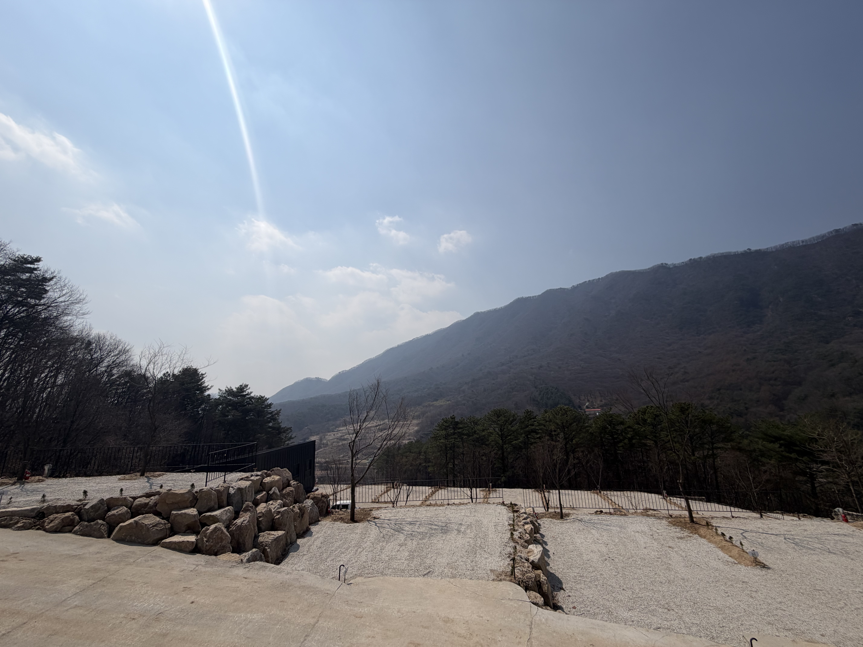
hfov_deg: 102.1
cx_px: 432
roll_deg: +2.6
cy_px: 324
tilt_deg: +13.8
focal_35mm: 14
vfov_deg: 85.7
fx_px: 349
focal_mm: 2.22
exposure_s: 1/3289
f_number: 2.2
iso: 20
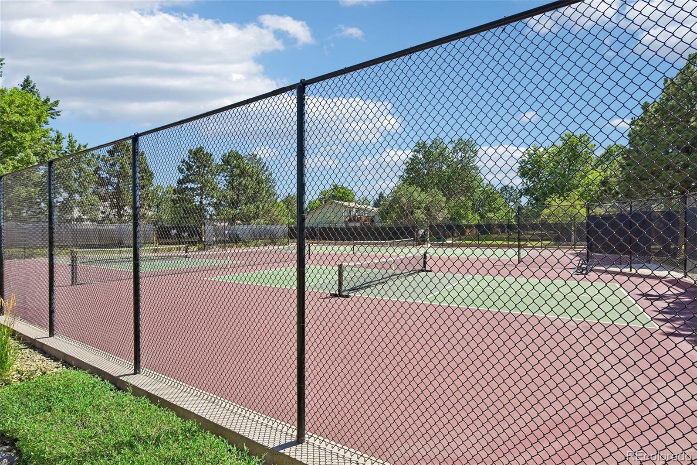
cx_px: 348
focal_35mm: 18
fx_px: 339
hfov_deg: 91.6
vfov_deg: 68.9
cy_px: 232
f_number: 10
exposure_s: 1/60
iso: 64
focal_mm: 17.5
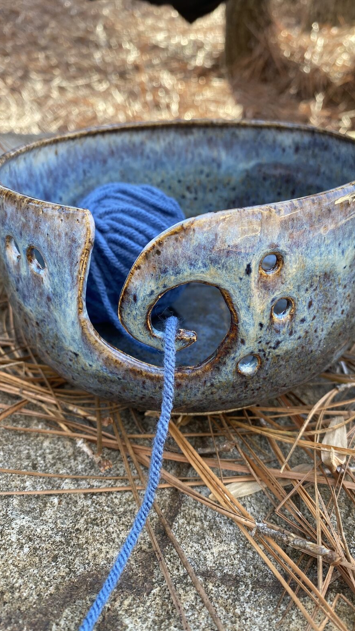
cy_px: 322
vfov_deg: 66.1
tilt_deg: -33.4
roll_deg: -10.9
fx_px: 485
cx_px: 193
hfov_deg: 40.1
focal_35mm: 29
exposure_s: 1/122
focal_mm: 4.25
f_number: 1.8
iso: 50
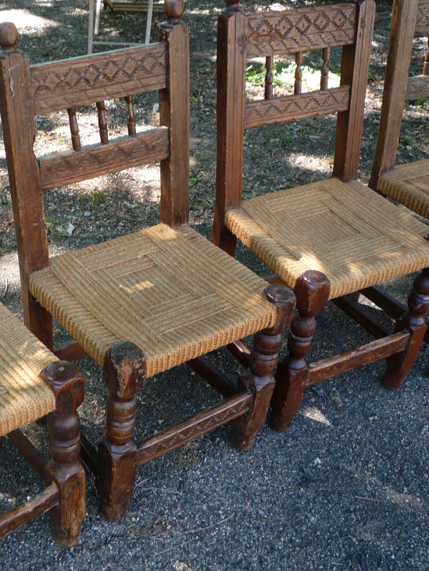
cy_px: 279
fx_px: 677
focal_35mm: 41
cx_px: 74
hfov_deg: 33.9
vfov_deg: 45.8
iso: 100
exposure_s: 1/30
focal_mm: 5.2
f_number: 3.3
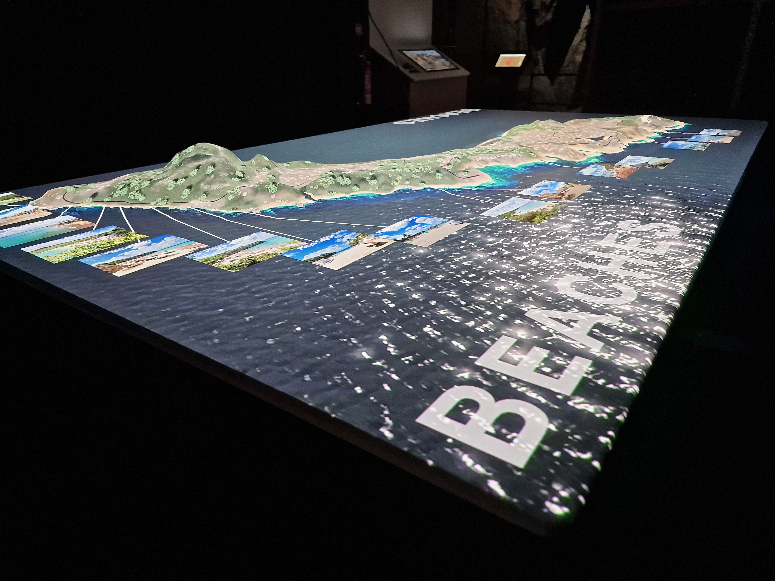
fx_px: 515
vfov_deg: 58.9
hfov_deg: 73.9
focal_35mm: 23
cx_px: 388
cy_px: 290
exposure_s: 1/40
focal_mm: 6.4
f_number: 1.8
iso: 250
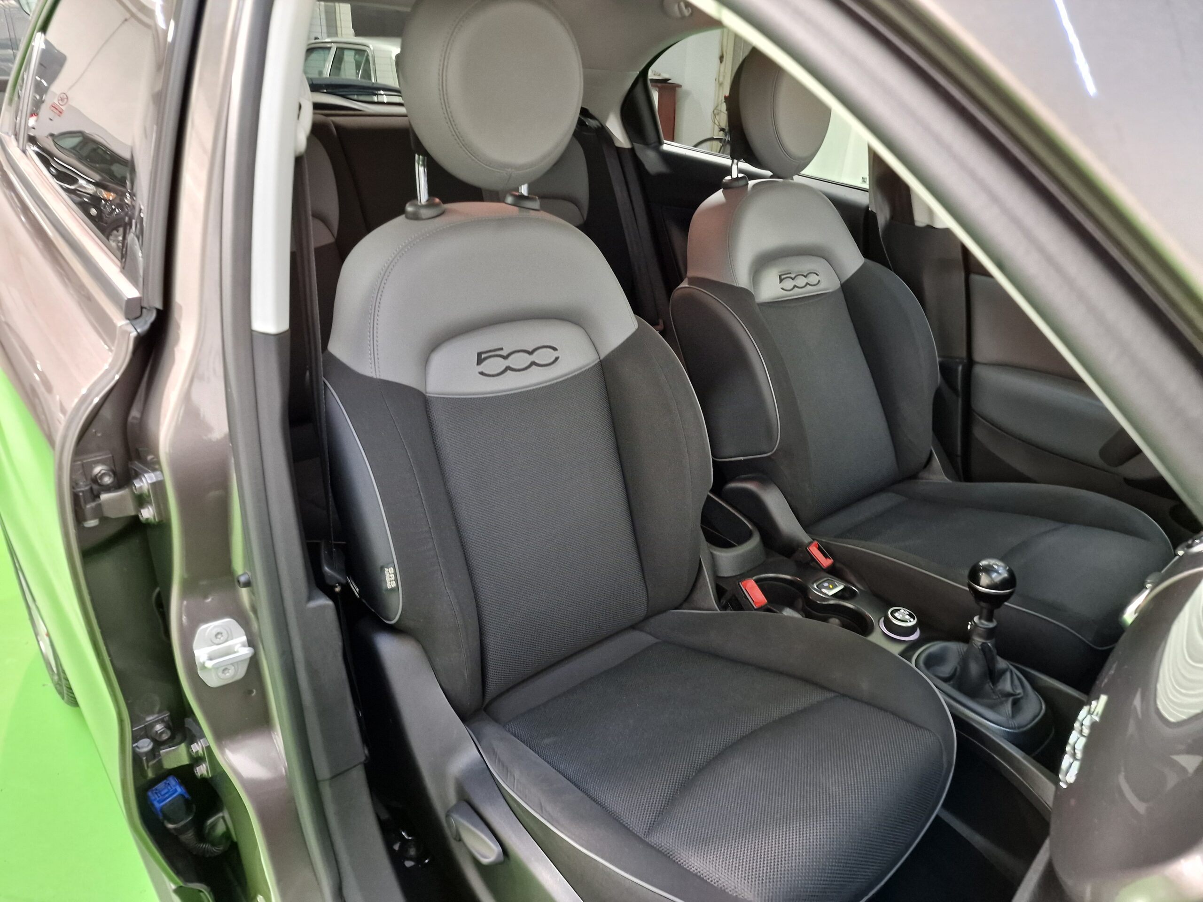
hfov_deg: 73.9
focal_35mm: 23
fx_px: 799
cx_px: 602
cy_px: 451
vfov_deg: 58.9
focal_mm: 6.4
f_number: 1.8
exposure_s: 1/20
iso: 400
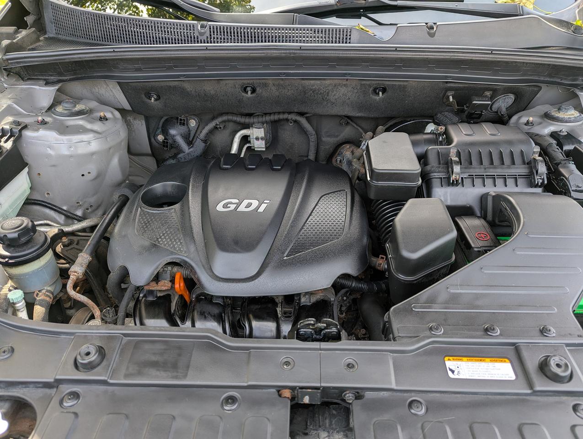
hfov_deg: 71.5
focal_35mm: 24
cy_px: 220
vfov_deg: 56.9
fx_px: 405
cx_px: 292
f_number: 1.85
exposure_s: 1/144
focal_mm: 6.81
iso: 46
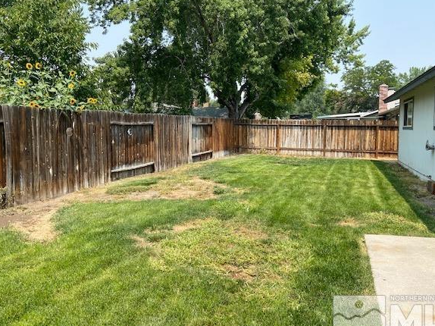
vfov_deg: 48.2
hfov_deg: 61.6
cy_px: 155
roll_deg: -0.7
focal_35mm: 29
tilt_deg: -4.6
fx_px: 364
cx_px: 238
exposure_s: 1/1565
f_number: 1.8
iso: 32
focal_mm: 4.25
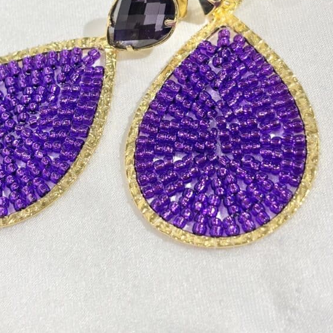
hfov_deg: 20.6
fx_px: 914
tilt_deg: -53.2
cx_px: 121
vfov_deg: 20.6
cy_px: 106
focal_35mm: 84
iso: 32
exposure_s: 1/200
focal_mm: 5.96
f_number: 1.6
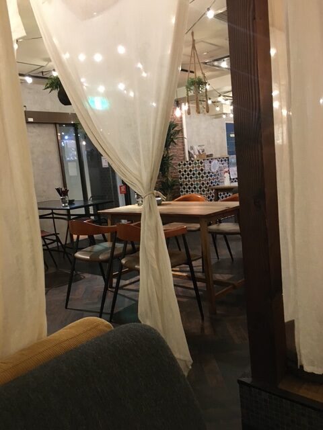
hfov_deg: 48.2
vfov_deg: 61.7
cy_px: 215
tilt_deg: -6.4
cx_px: 162
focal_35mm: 29
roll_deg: +4.8
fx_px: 361
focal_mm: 4.15
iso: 200
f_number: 2.2
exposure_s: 1/15
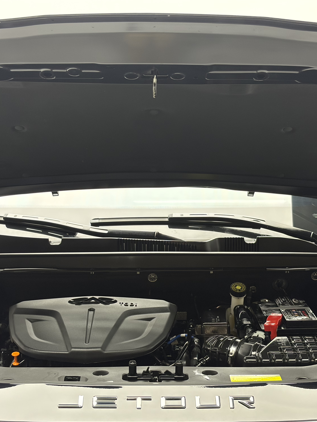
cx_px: 160
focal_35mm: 70
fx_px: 855
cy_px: 212
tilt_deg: -8.3
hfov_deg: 21.0
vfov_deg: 27.8
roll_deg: +0.4
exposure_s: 1/50
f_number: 1.6
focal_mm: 5.96
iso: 80
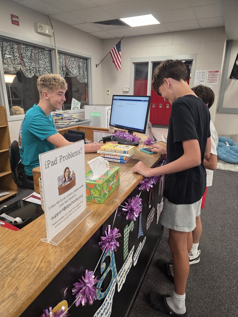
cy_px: 158
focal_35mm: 23
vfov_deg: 73.9
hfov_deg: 58.9
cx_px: 119
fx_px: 211
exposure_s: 1/120
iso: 250
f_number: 1.7
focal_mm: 6.3
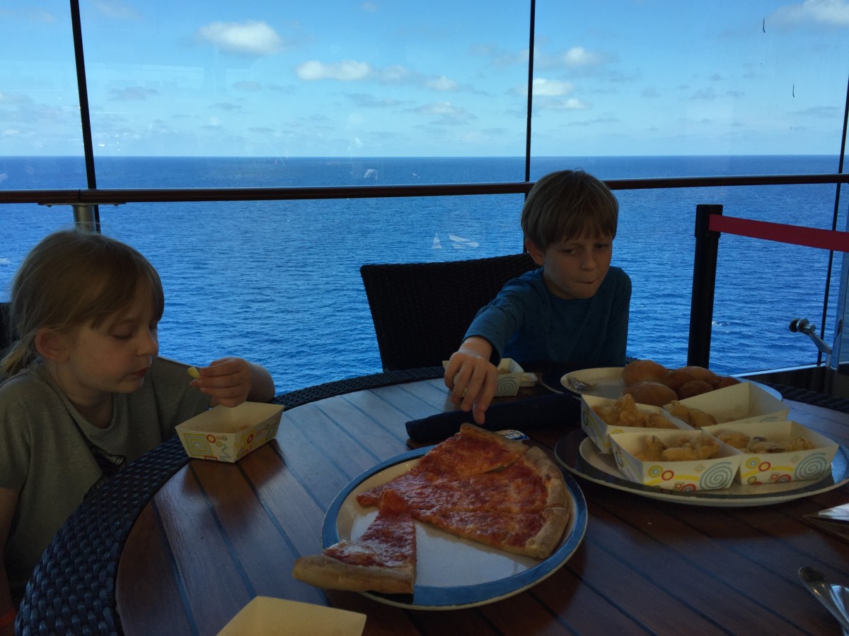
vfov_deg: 48.2
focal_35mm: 29
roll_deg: +0.2
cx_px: 424
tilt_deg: -13.6
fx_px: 711
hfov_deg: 61.7
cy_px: 318
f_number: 2.2
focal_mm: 4.15
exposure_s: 1/284
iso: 32
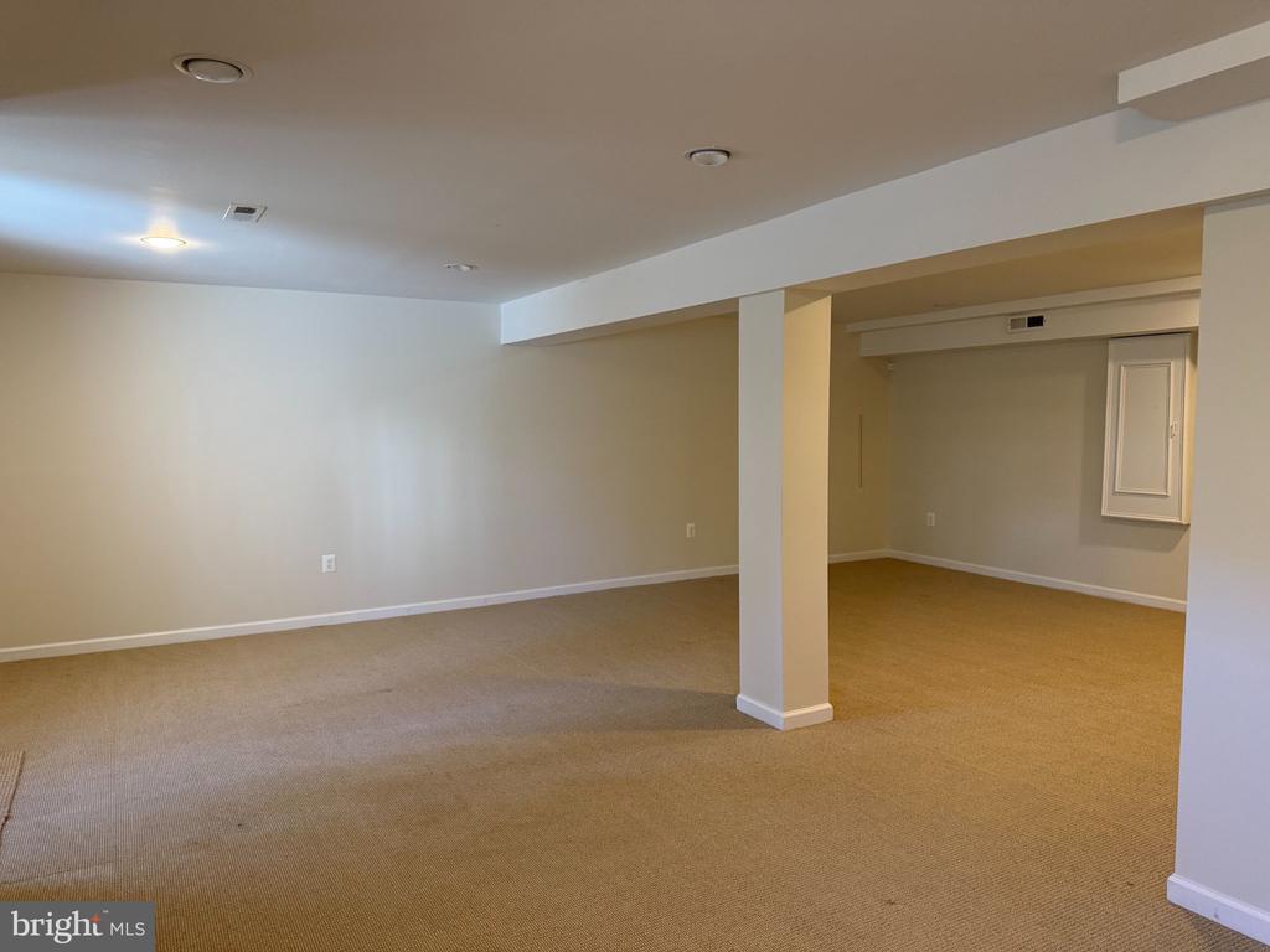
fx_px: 881
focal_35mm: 24
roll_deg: +0.1
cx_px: 635
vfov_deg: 56.8
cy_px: 476
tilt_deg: -4.0
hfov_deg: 71.6
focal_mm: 6.76
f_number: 1.78
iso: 320
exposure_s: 1/120
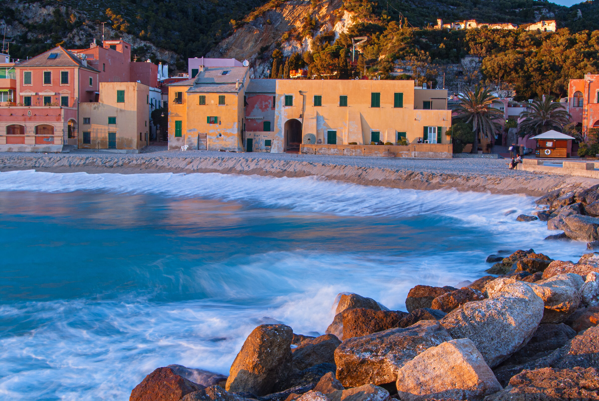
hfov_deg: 46.3
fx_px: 700
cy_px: 200
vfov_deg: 32.0
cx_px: 300
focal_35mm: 42
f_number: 22
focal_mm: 28
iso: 100
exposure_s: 1.3
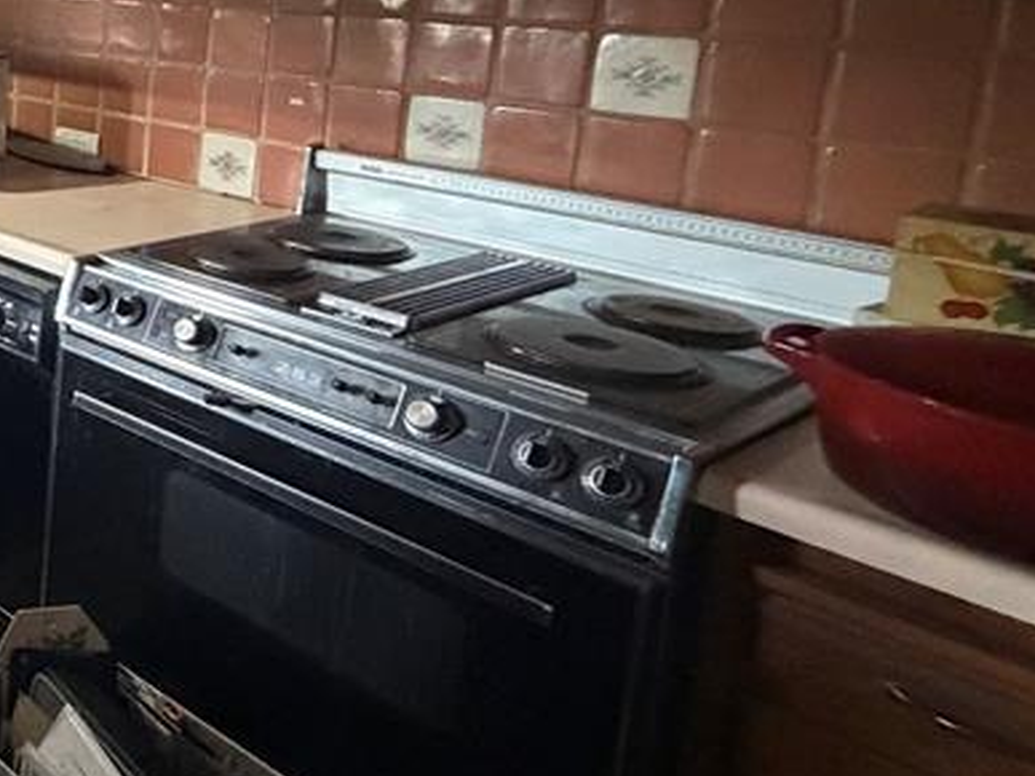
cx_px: -329
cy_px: 103
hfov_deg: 34.4
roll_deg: +0.1
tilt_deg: -7.6
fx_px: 1106
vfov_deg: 36.6
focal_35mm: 37
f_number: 2.2
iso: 1000
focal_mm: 2.22
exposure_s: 1/60
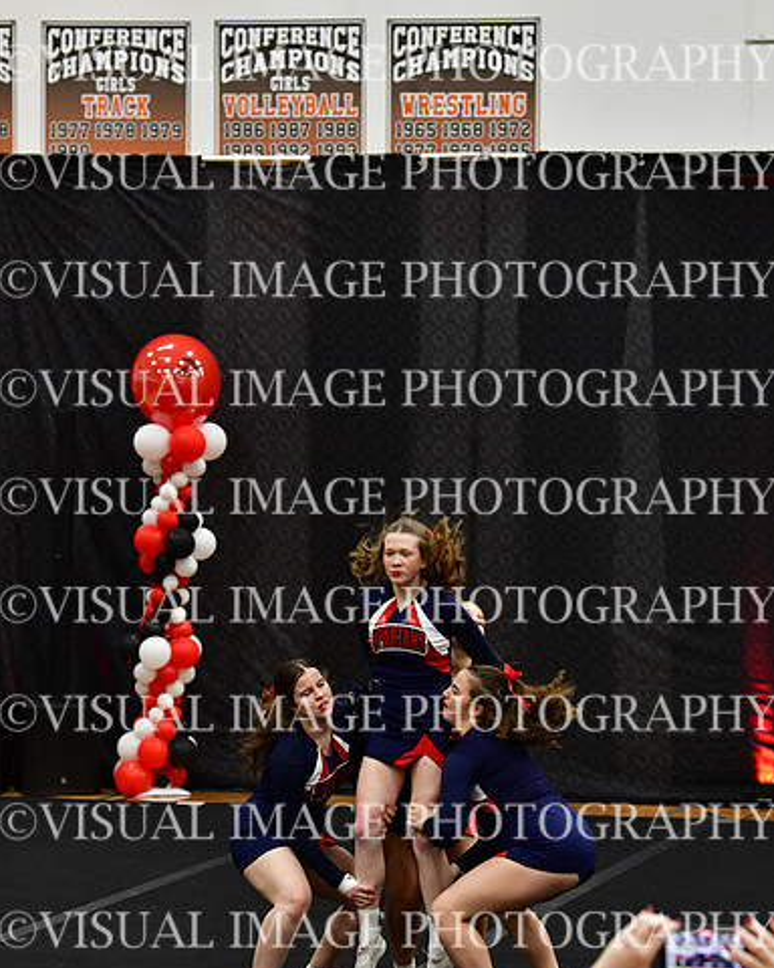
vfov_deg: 11.3
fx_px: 4868
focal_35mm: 170
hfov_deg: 9.1
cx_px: 388
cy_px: 551
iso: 4000
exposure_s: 1/500
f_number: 4
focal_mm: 100
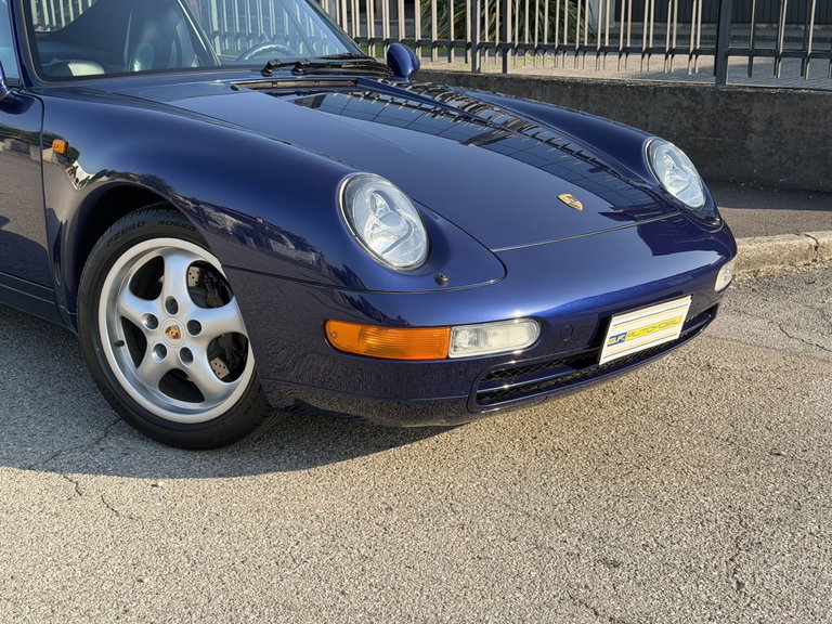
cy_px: 312
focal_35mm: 48
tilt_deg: -16.0
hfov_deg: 39.7
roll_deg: +0.8
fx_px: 1154
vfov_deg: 30.3
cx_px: 416
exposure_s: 1/1403
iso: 64
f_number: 1.78
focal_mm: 6.76
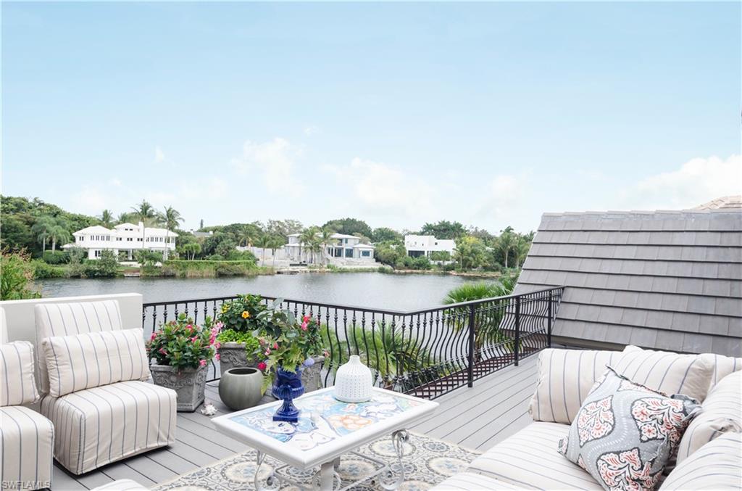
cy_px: 246
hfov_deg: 77.5
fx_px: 463
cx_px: 371
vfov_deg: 55.9
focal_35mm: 22
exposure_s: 1/100
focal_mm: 15
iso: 200
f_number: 10
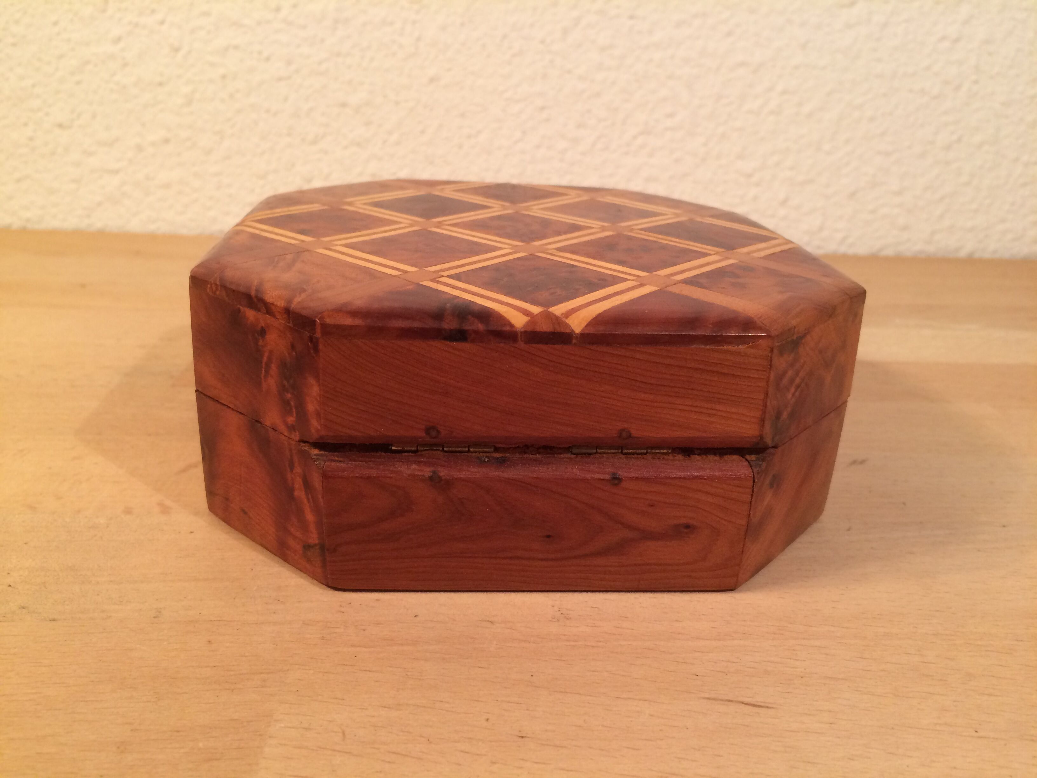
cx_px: 518
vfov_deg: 48.2
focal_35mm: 29
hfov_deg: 61.7
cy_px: 389
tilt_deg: -19.6
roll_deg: -3.1
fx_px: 869
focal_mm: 4.15
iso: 64
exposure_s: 1/33
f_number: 2.2
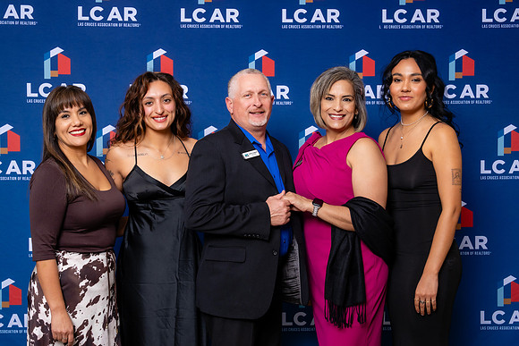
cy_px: 179
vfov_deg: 24.5
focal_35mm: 55
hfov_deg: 36.0
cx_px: 246
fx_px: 799
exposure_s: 1/200
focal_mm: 51
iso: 500
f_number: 5.6
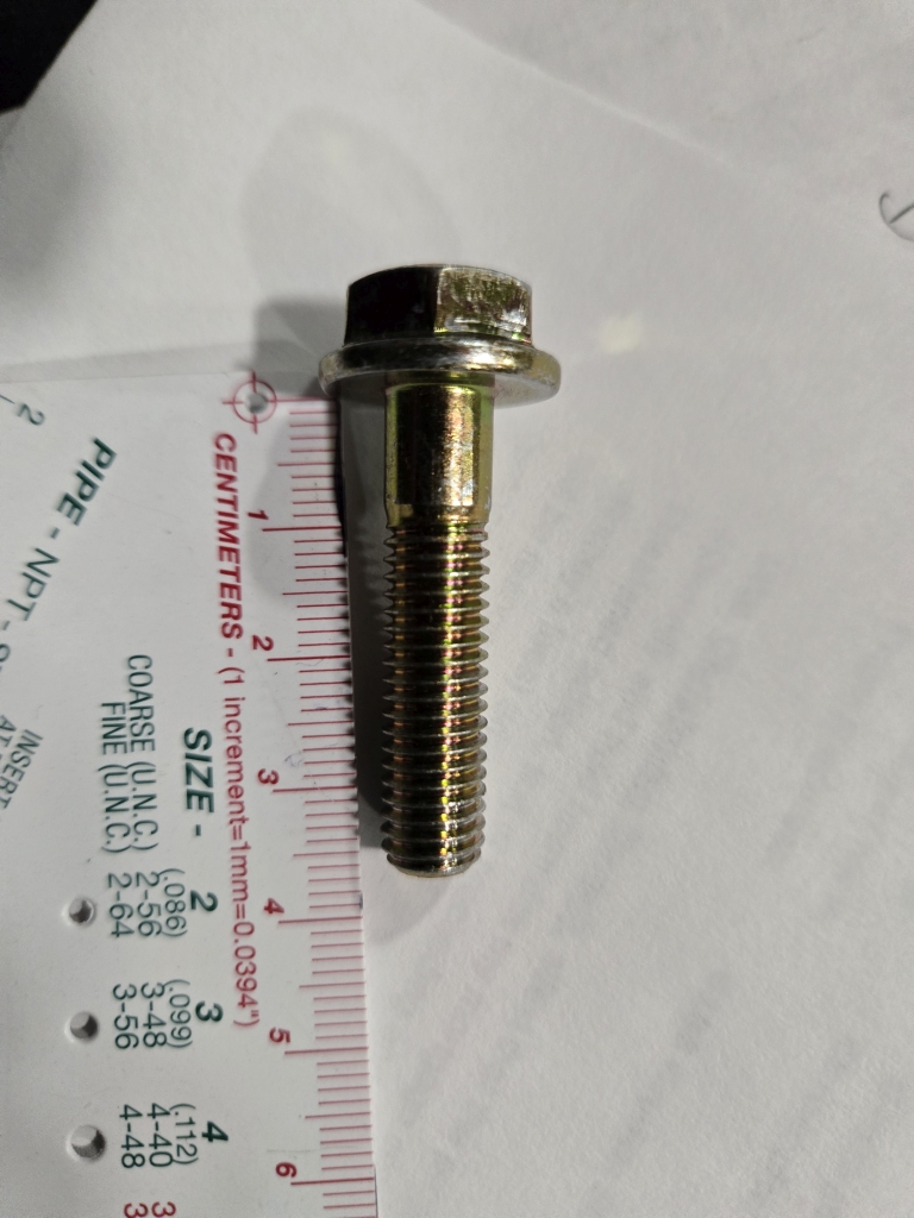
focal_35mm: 23
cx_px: 457
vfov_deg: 73.9
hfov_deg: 58.9
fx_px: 810
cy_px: 609
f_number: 1.8
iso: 800
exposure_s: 1/120
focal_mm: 5.4
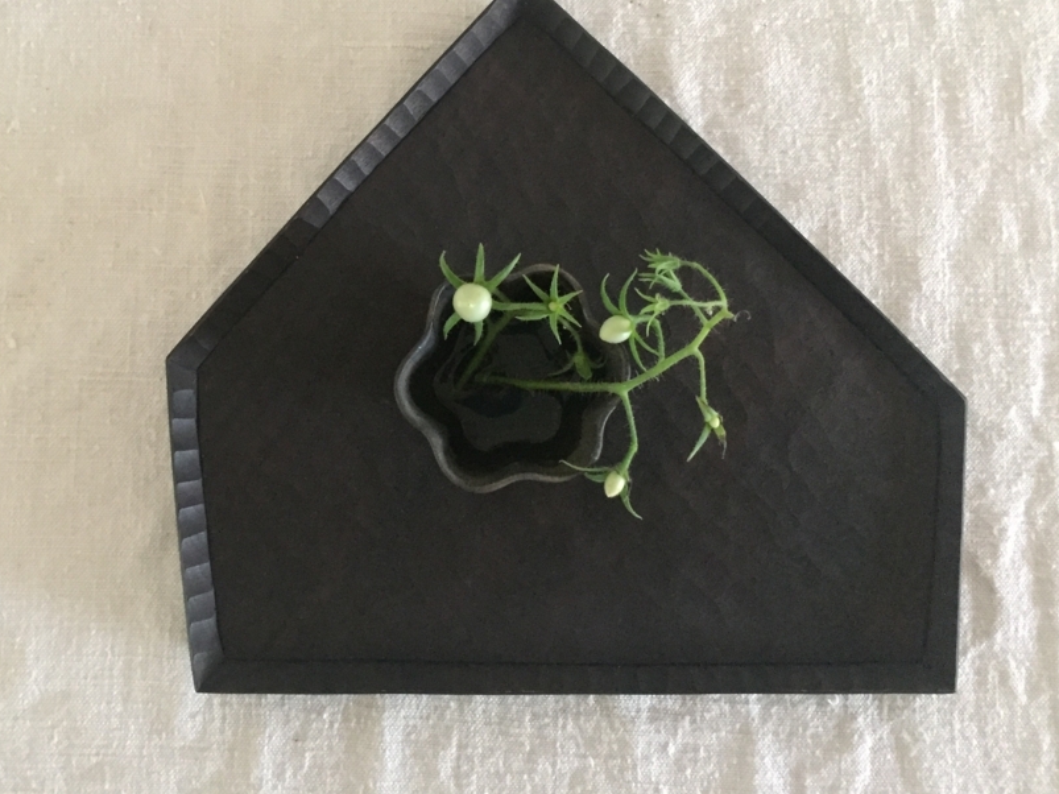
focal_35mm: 37
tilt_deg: -84.8
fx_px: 1132
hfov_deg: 49.8
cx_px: 421
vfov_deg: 38.5
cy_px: 309
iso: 400
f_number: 2.2
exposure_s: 1/15
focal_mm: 4.15
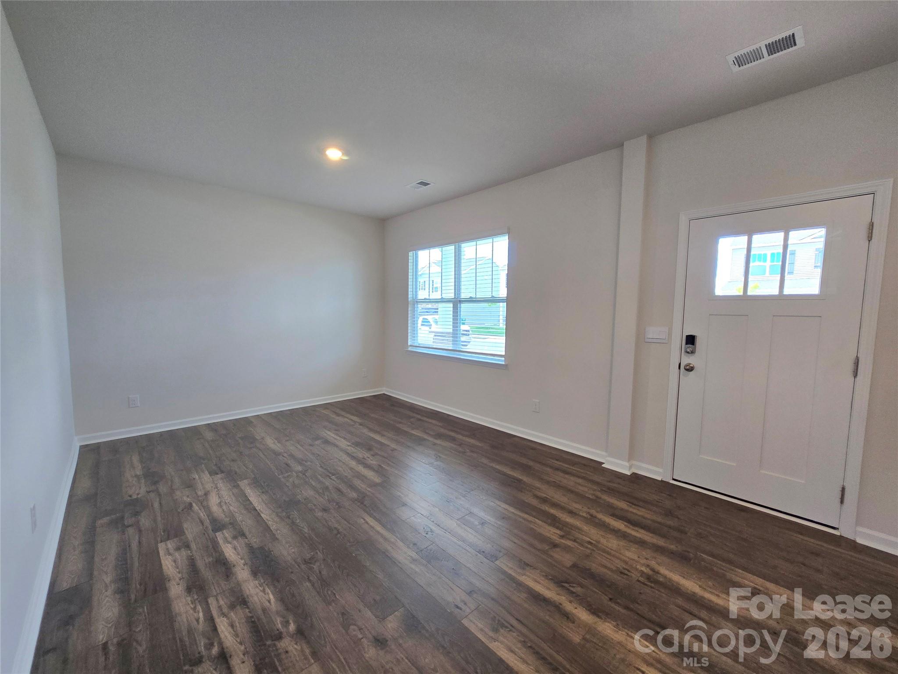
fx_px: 337
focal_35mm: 13
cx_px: 449
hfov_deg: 106.2
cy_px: 337
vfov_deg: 89.9
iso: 100
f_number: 2.2
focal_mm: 2.2
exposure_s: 1/60.2
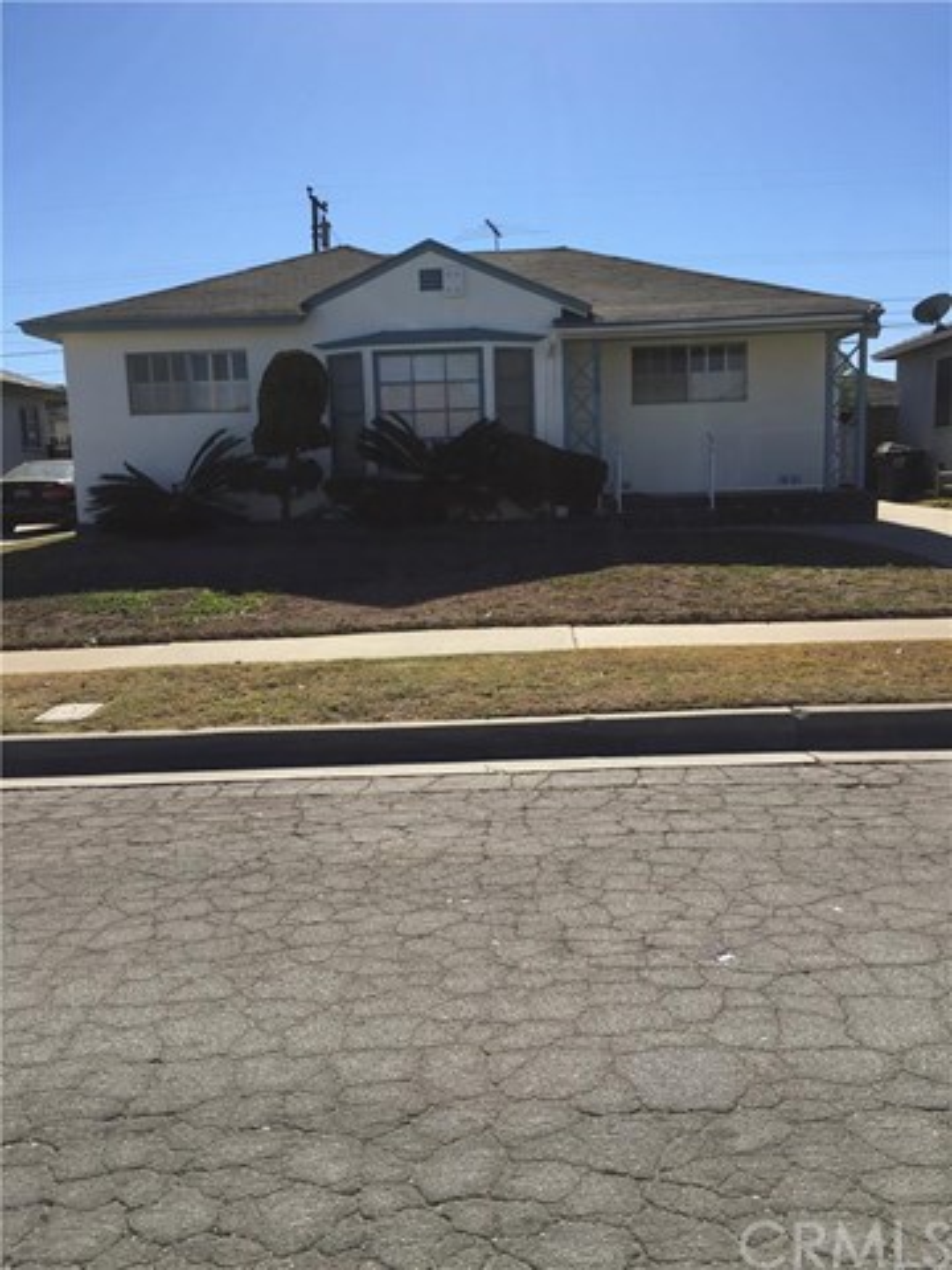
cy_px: 635
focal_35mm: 29
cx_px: 476
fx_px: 1063
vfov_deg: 61.7
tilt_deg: -8.7
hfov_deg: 48.2
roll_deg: +0.3
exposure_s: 1/2825
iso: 32
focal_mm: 4.15
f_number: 2.2
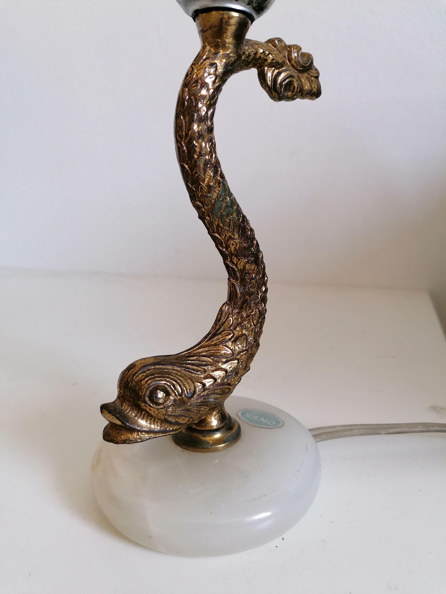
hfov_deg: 51.4
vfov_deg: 65.3
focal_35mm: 27
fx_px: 464
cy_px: 297
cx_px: 223
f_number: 1.8
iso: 250
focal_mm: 4.75
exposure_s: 1/33.3
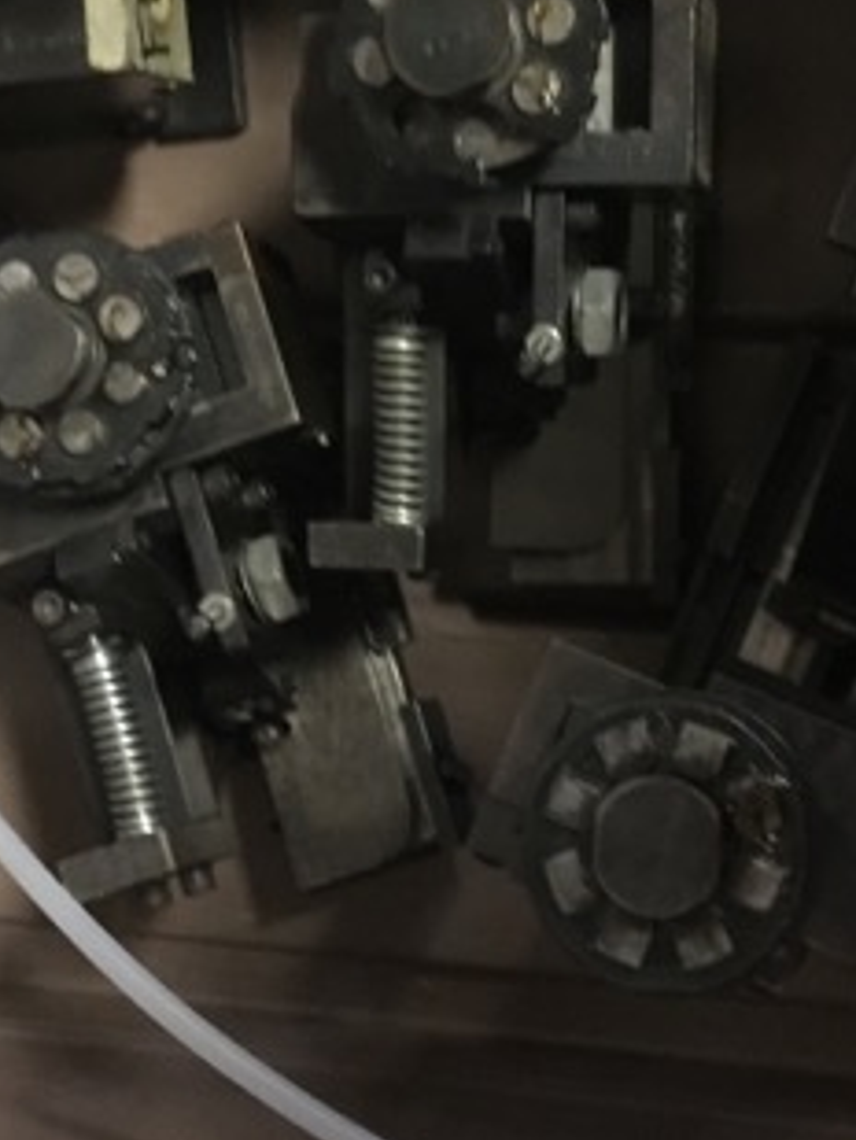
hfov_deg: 24.4
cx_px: 546
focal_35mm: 60
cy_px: 450
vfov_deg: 32.1
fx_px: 1977
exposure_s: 1/15
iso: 500
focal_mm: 4.15
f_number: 2.2
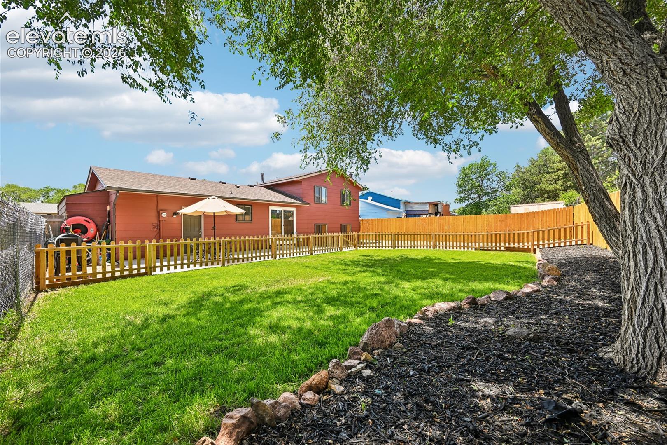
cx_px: 334
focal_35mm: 14
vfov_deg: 81.2
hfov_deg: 104.3
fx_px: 259
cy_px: 222
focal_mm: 14
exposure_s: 1/20
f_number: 10
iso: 64
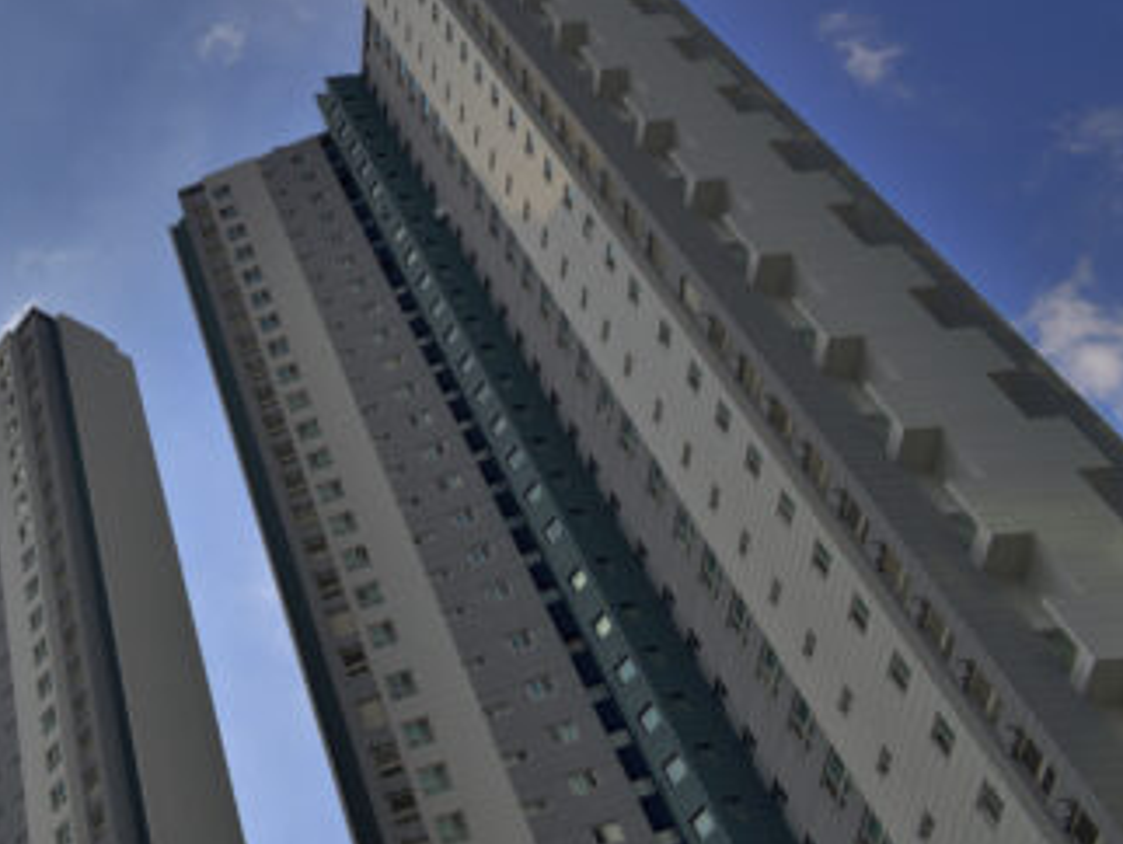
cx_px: -213
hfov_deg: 30.0
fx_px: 1786
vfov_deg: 26.6
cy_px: 377
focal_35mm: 55
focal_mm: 24
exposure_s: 1/160
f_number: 9
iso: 100
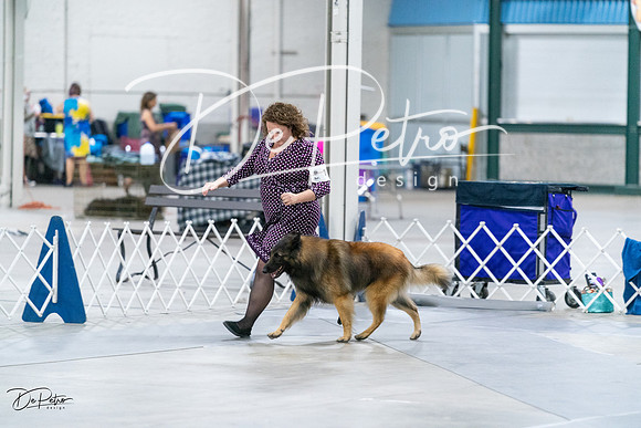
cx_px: 320
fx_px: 3562
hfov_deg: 10.3
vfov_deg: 6.9
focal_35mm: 200
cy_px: 214
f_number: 2.8
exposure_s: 1/250
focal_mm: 200
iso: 6400
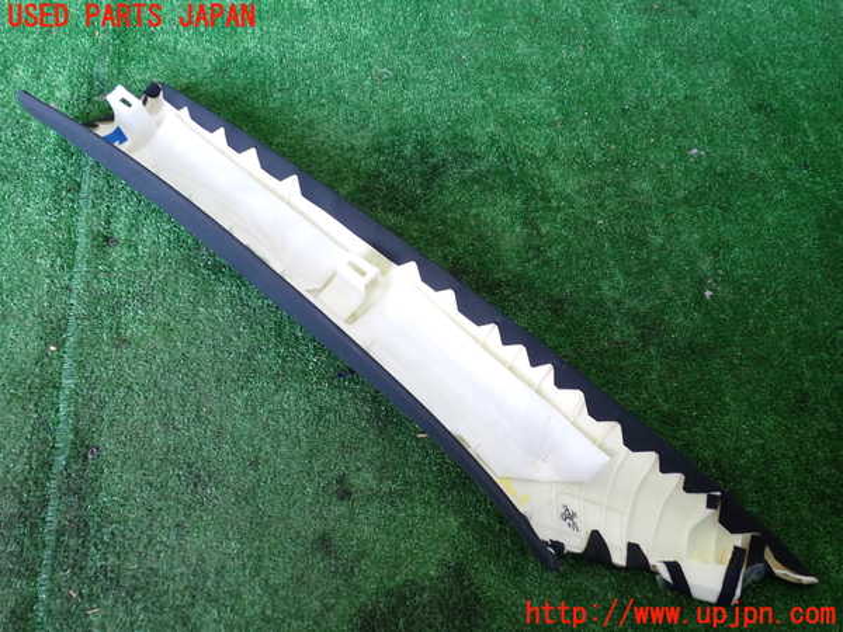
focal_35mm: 30
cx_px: 422
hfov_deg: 60.0
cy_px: 316
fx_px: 731
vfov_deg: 46.8
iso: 200
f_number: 2.3
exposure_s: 1/50
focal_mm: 5.4
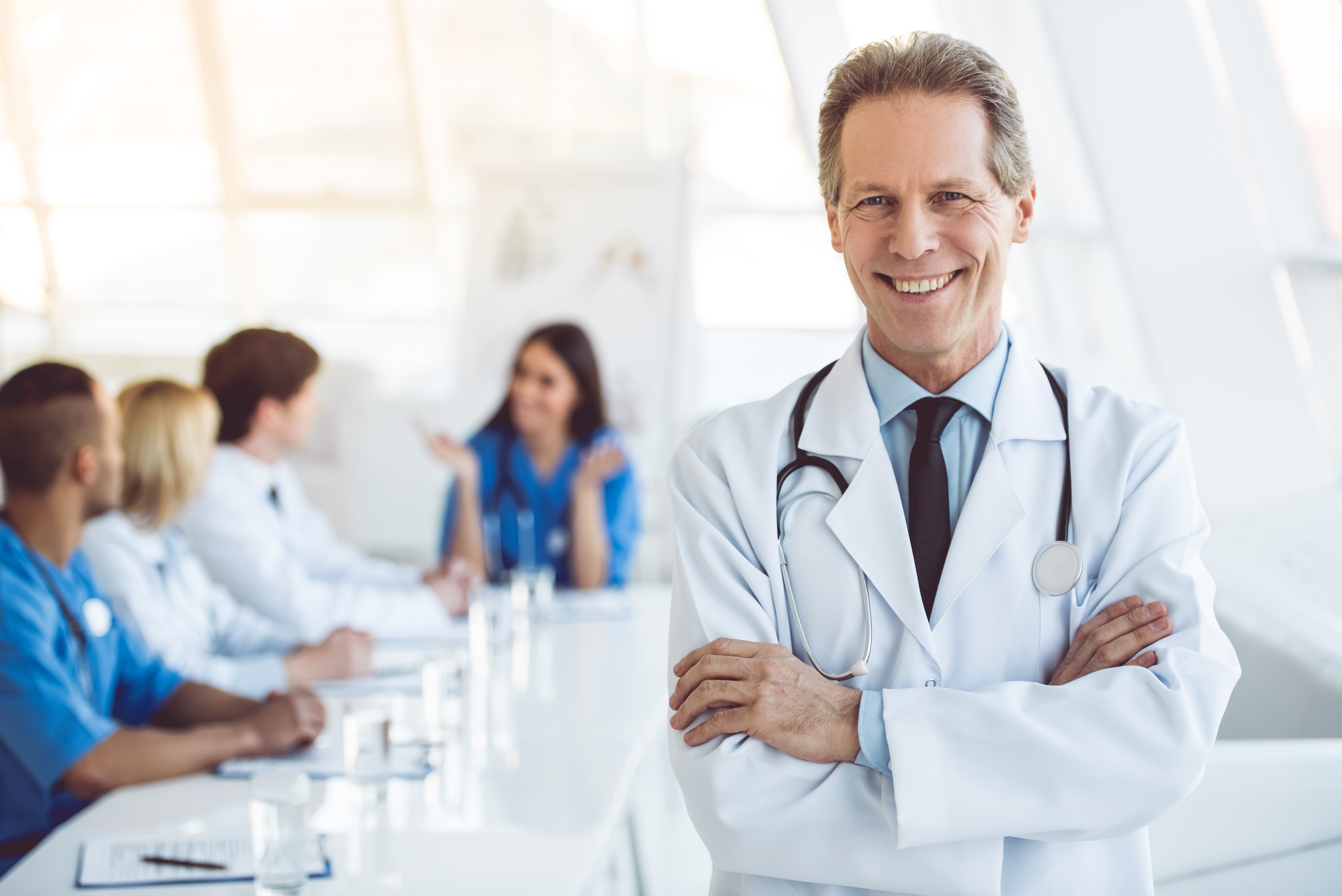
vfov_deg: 19.5
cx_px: 671
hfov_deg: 28.8
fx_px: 2610
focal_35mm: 70
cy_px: 448
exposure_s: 1/500
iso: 500
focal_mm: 70
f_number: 2.8
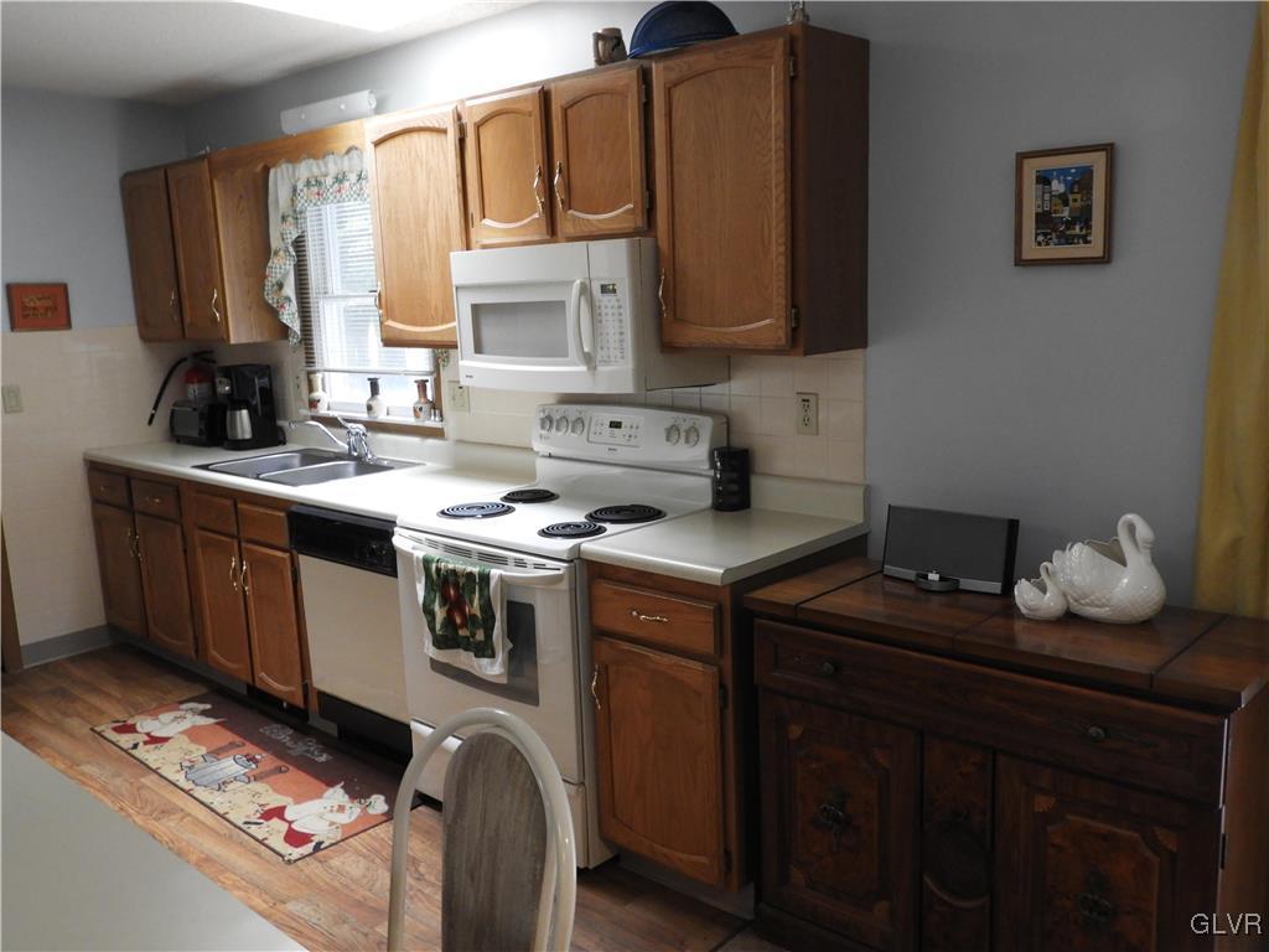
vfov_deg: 46.8
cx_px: 634
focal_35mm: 30
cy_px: 476
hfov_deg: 60.0
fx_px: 1100
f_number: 3.5
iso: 400
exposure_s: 1/20
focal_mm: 5.4
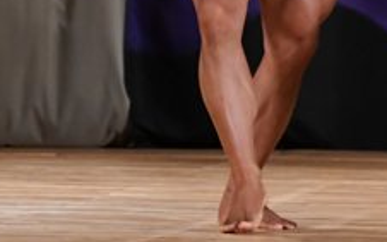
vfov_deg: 1.6
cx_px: -186
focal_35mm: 839
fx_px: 8845
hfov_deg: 2.5
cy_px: -132
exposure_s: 1/400
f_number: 5.6
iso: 3200
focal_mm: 160
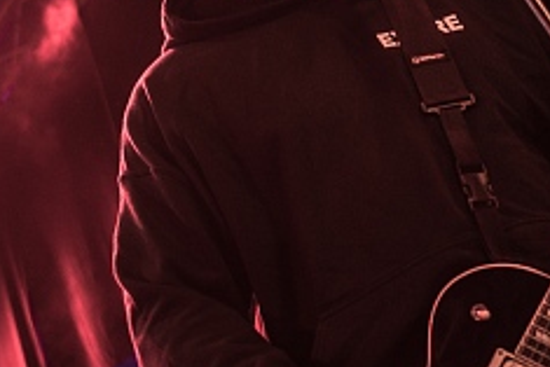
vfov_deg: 13.2
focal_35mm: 104
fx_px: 1590
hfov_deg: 19.6
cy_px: 116
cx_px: 222
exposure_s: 1/80
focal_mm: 34
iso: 160
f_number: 2.8
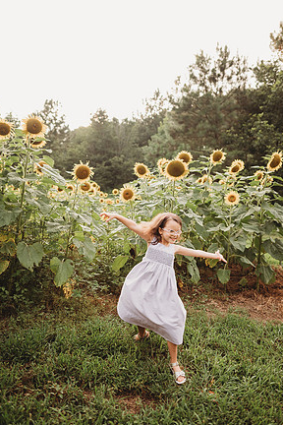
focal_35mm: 25
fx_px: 295
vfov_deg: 71.5
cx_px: 142
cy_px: 207
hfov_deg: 51.3
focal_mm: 24
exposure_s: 1/320
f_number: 2.2
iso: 125
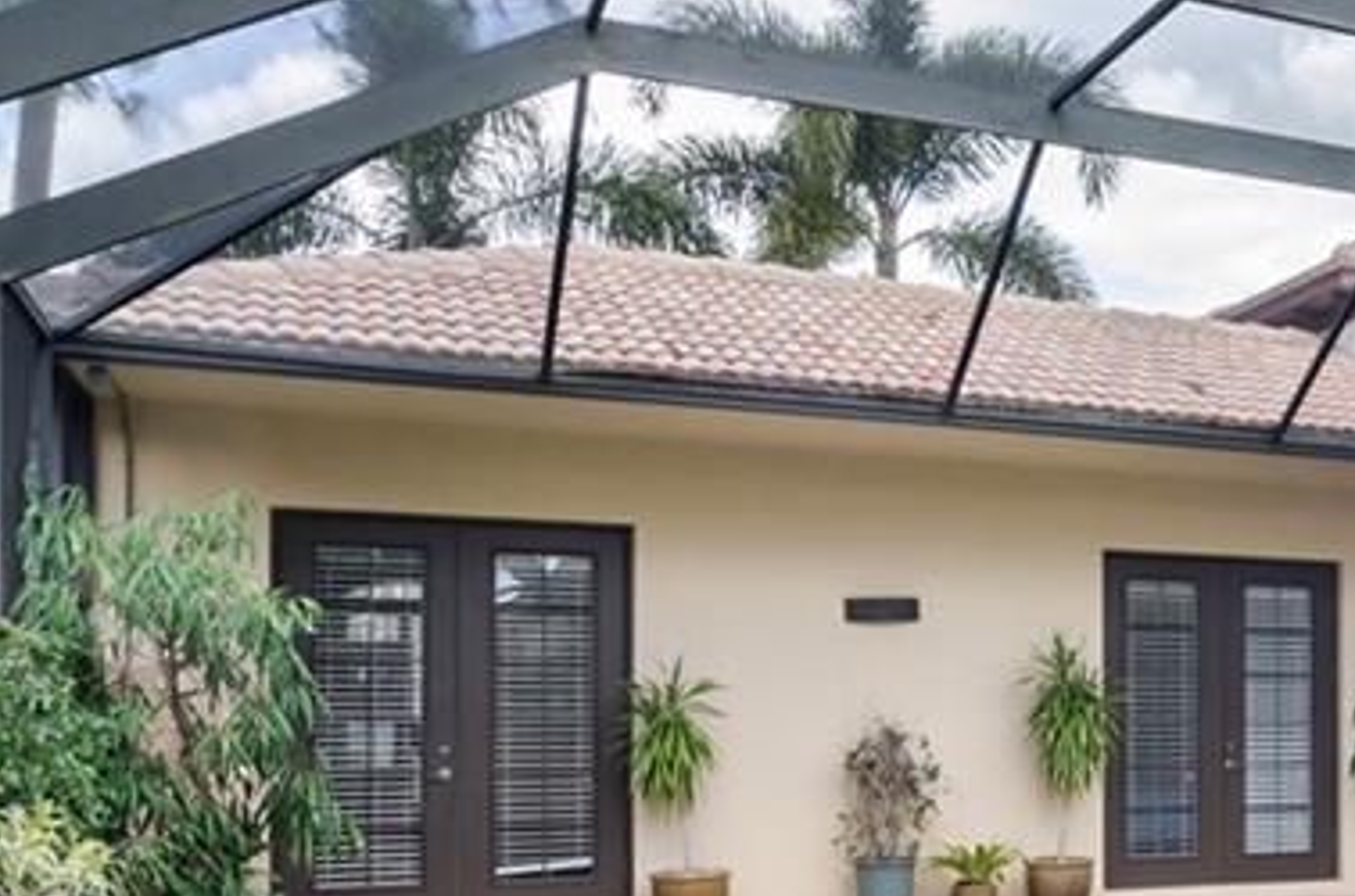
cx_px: 1430
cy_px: 694
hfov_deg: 36.8
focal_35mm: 47
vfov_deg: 28.2
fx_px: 1752
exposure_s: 1/30
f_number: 10
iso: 200
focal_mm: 11.5
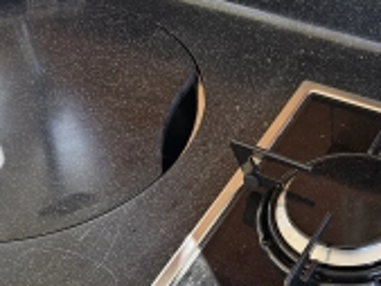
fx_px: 826
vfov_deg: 19.5
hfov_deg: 25.4
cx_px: 322
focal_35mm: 75
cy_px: 224
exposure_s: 1/180
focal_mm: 6.3
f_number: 1.7
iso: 64
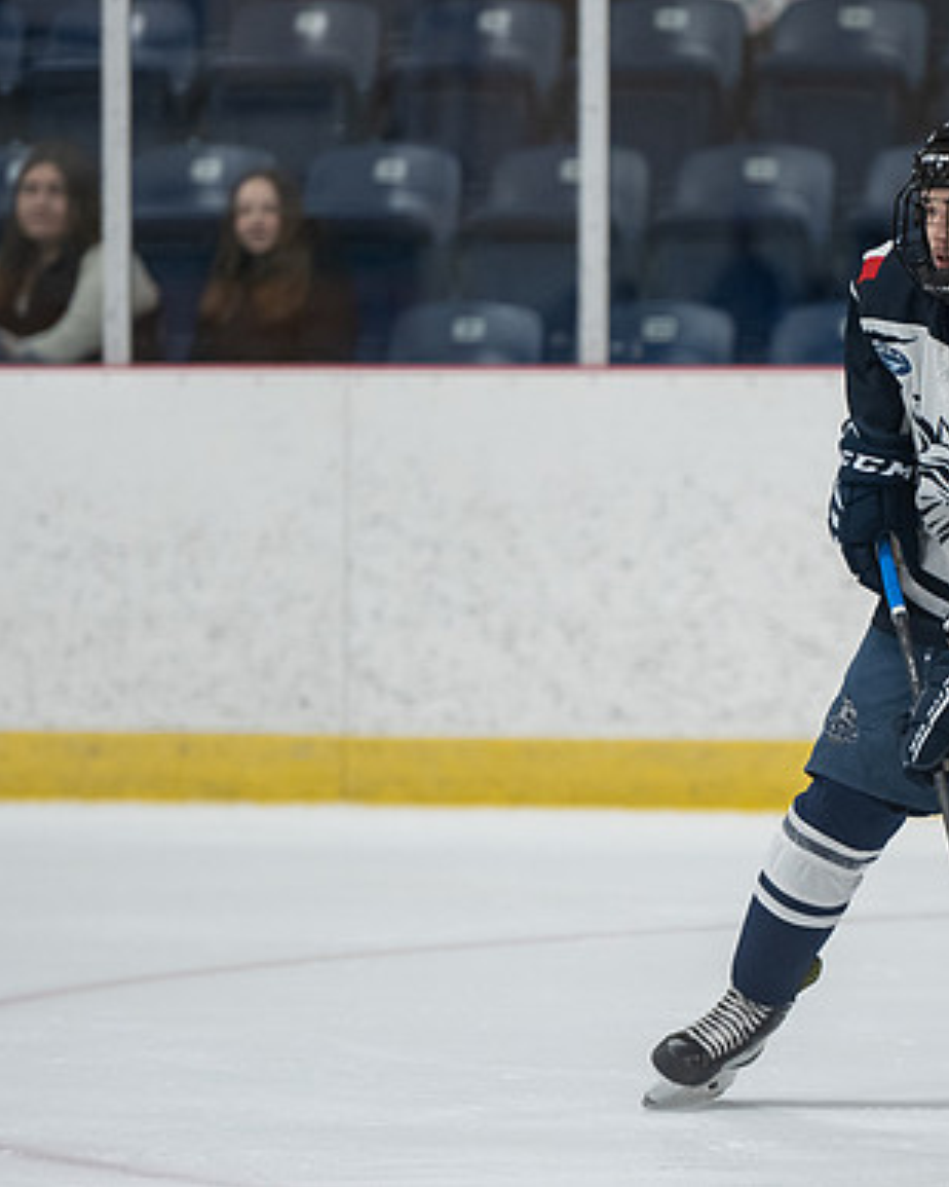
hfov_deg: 4.7
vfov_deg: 5.8
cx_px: 838
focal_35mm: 331
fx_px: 11621
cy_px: 618
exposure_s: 1/1000
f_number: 2.8
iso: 2500
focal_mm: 200
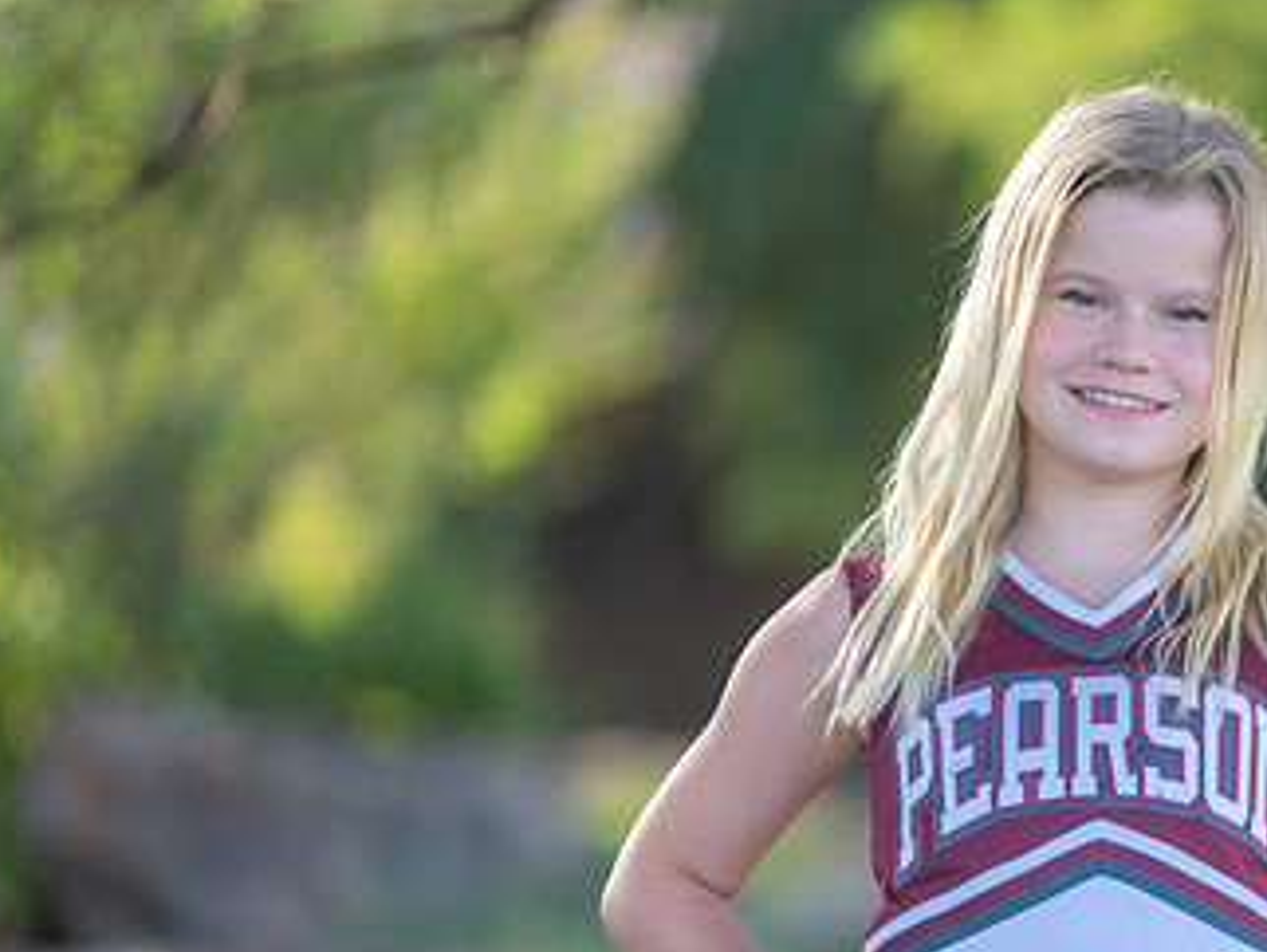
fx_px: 11355
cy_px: 679
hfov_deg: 6.4
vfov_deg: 4.8
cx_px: 1094
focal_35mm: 310
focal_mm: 179
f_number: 2.8
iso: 125
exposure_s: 1/320
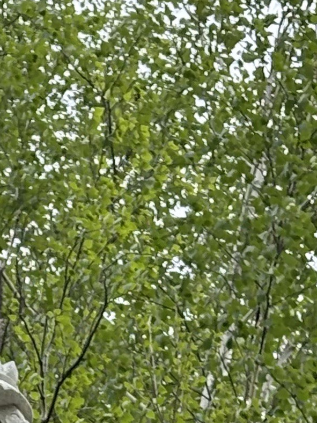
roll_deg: -5.3
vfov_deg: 7.1
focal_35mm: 266
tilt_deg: +37.6
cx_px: -199
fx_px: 3248
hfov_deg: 5.5
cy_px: 886
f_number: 1.6
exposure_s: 1/946
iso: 50
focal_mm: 5.96
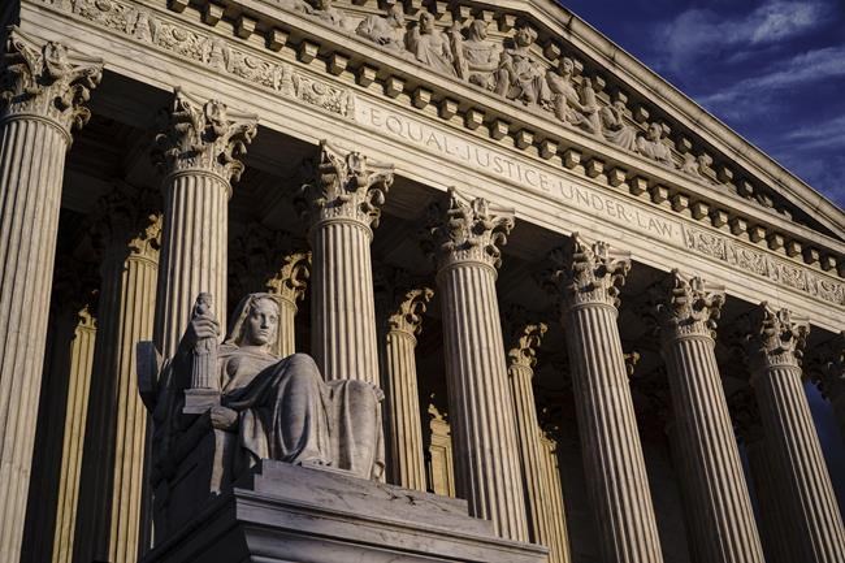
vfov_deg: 27.0
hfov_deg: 39.6
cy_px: 282
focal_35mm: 50
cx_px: 422
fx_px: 1173
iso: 100
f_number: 5
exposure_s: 1/500
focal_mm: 50
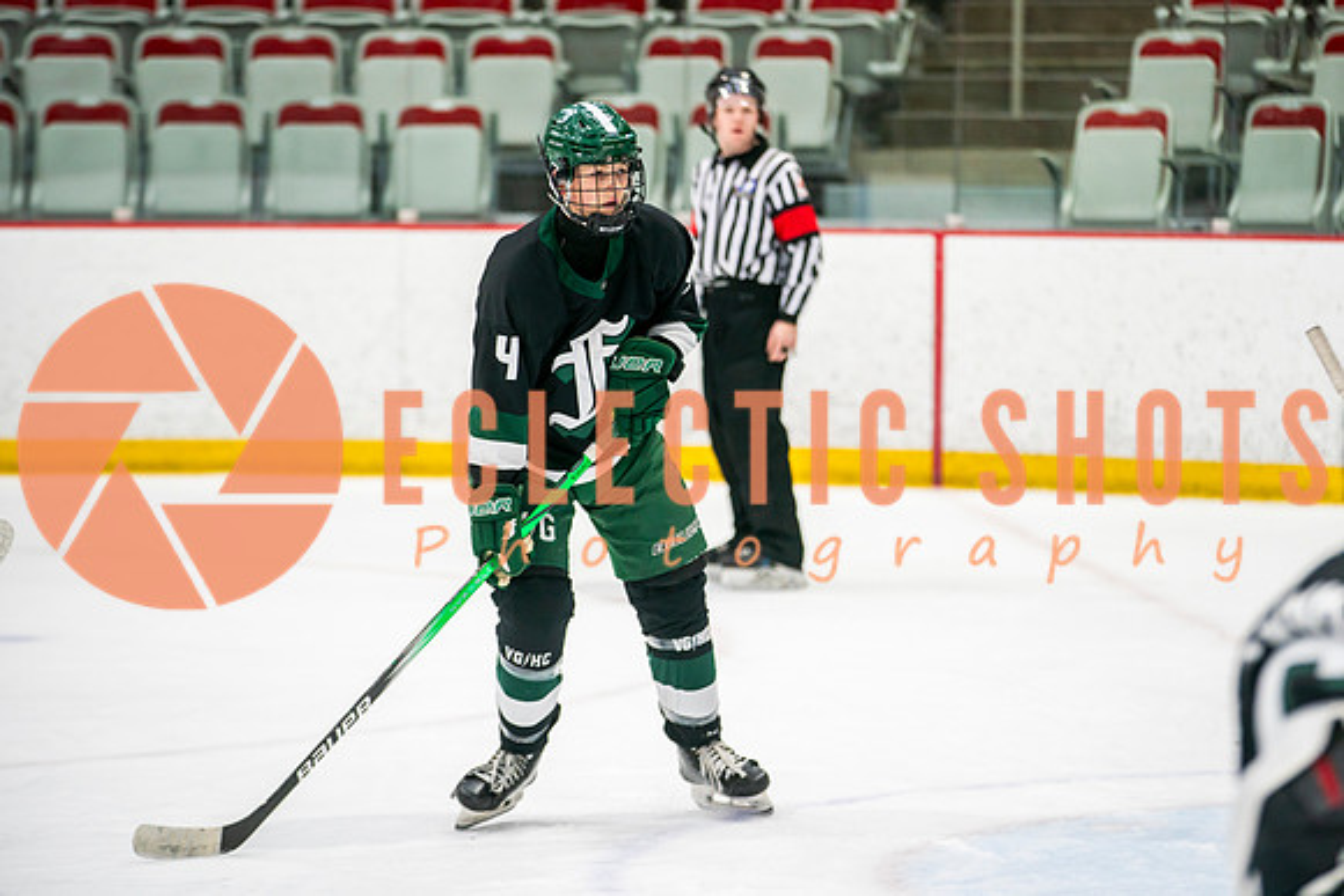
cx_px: 739
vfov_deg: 7.4
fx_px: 6896
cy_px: 404
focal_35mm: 185
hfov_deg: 11.1
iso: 1000
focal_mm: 168
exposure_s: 1/640
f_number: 3.2
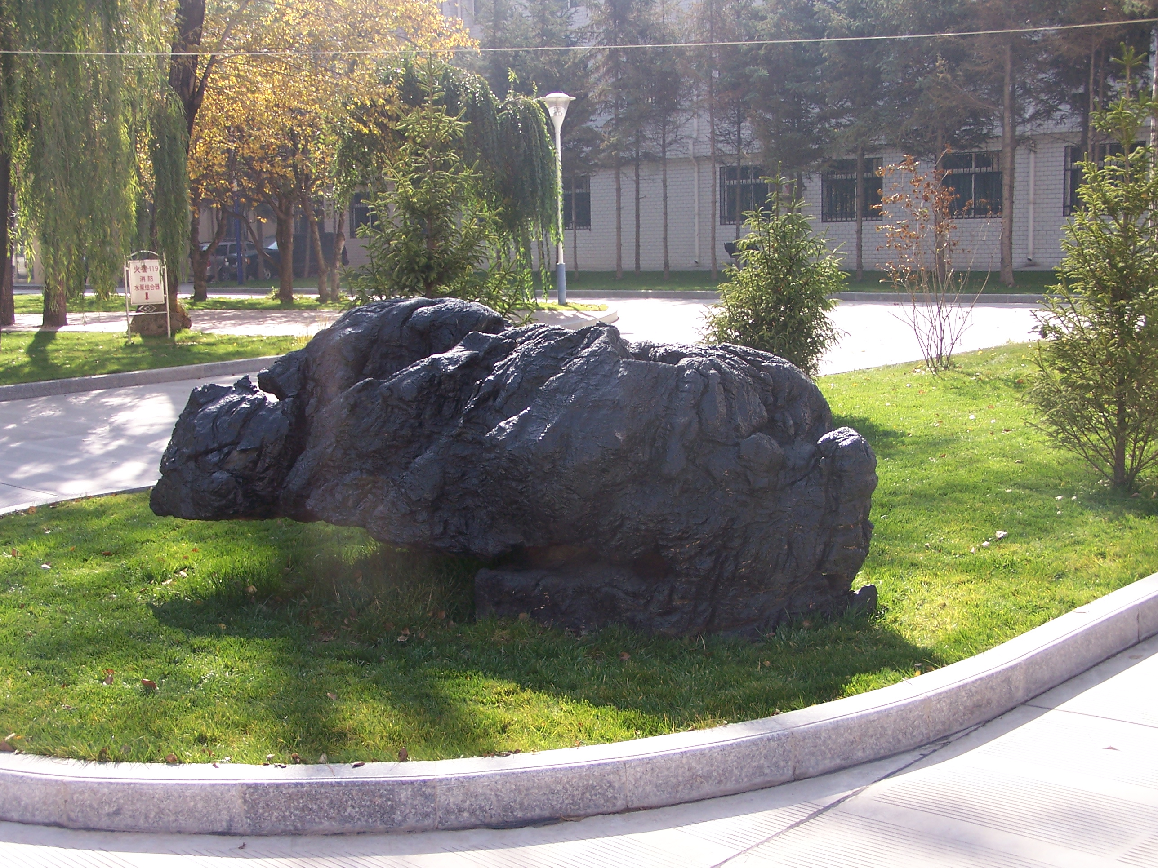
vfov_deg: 30.3
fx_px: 1606
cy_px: 434
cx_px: 579
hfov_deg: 39.7
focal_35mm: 48
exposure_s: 1/250
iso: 80
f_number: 3
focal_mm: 8
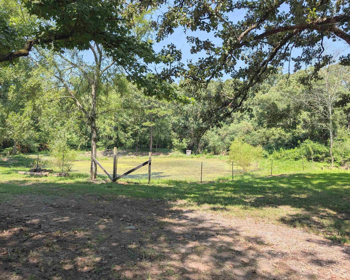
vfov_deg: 56.8
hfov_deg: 68.1
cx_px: 177
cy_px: 140
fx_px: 259
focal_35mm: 25
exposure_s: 1/577
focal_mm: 6.9
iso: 21
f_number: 1.68
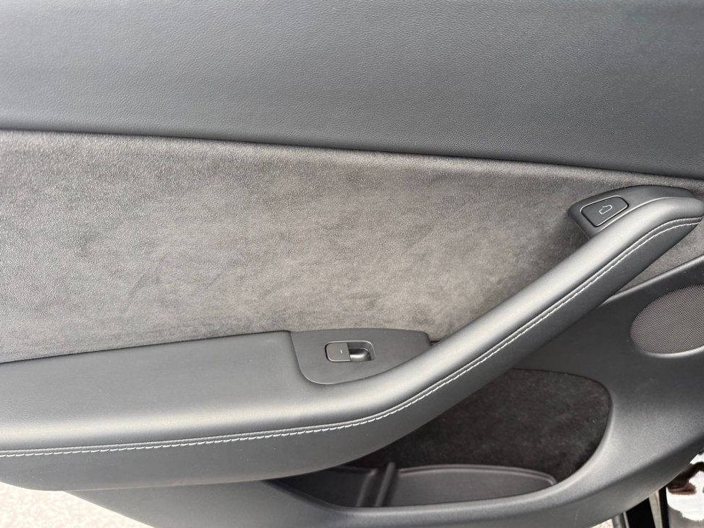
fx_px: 508
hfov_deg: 69.4
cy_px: 261
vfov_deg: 54.9
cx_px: 358
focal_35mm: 25
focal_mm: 6.76
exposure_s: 1/210
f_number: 1.78
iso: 125
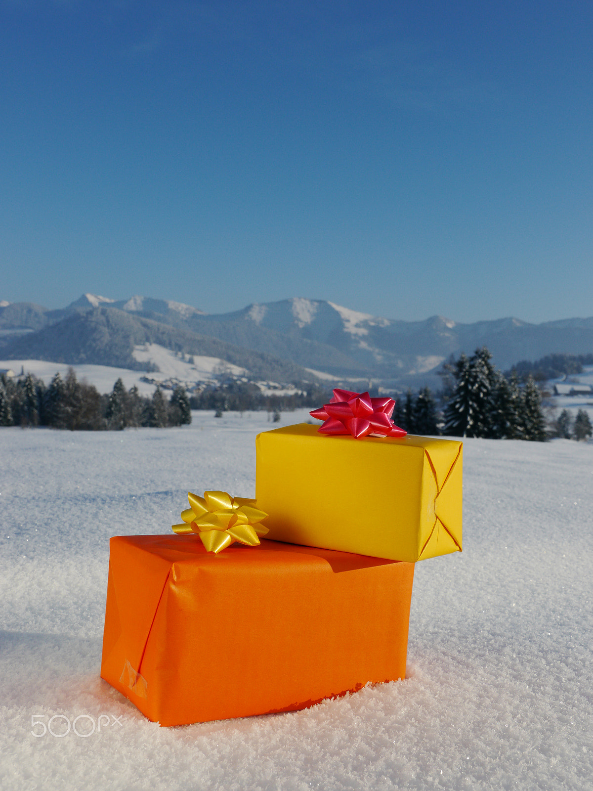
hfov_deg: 32.9
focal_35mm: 44
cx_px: 296
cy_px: 396
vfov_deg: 42.9
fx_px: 1005
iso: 160
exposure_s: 1/320
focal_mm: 22
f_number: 10
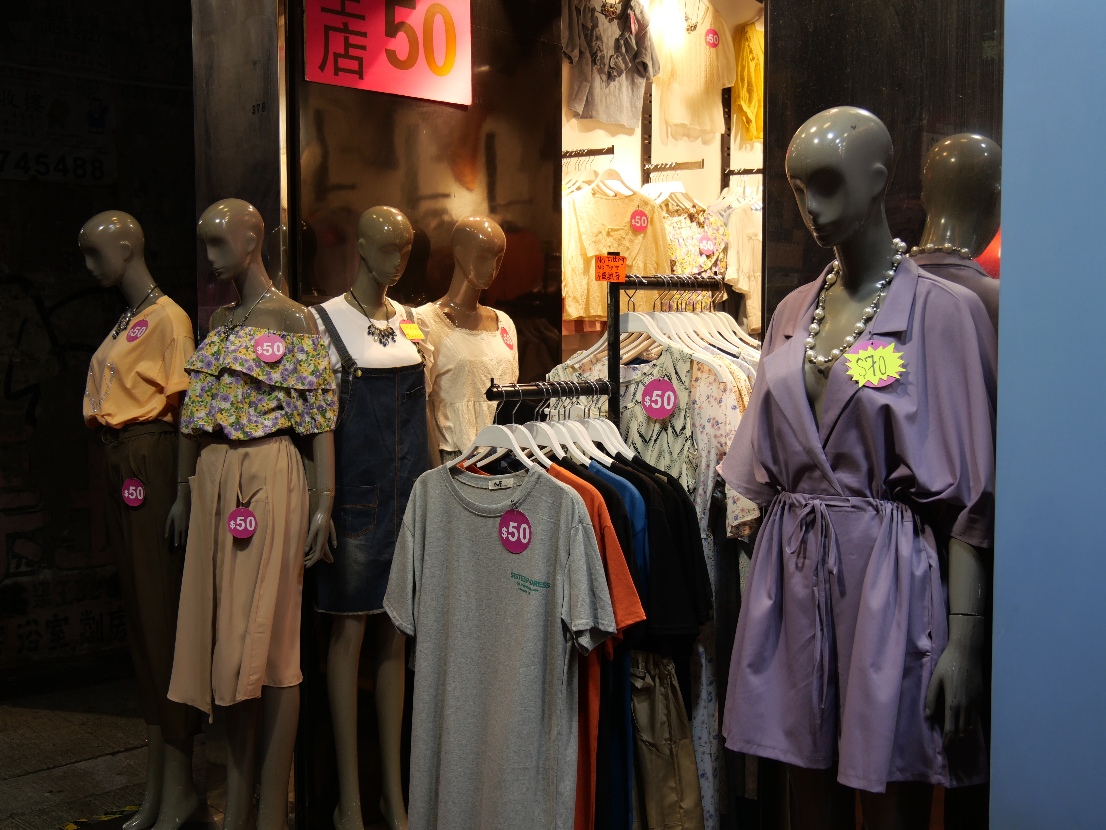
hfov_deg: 49.0
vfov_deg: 37.7
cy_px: 415
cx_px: 553
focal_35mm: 38
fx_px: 1214
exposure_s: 1/60
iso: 320
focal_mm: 19
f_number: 3.8
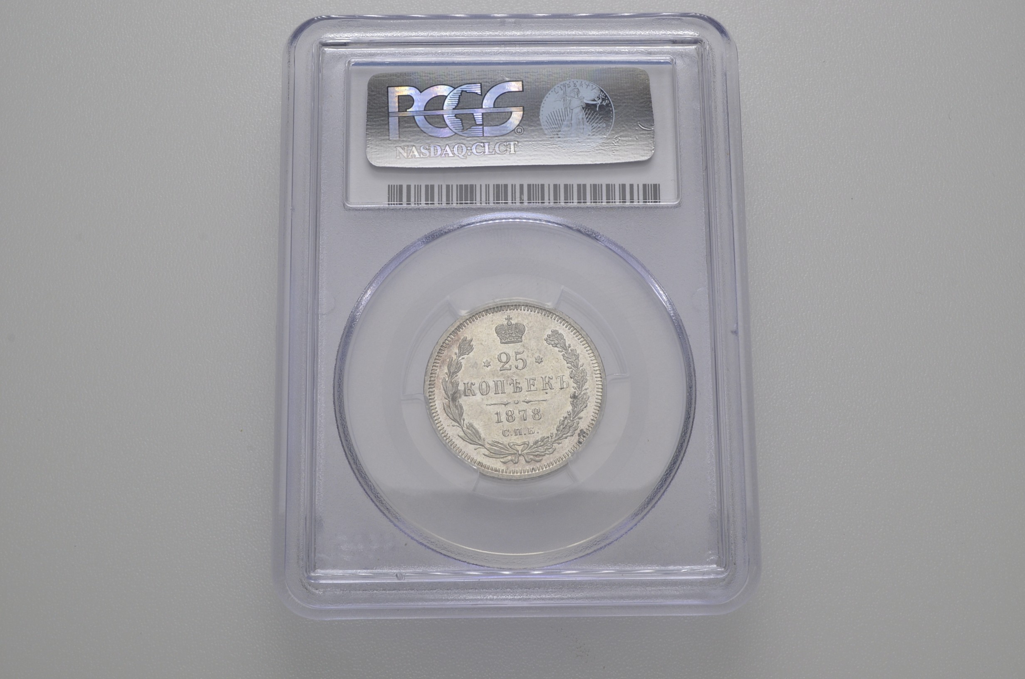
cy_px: 340
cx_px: 512
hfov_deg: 39.0
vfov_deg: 26.4
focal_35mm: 51
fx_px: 1449
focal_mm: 34
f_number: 14
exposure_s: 1/200
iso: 400
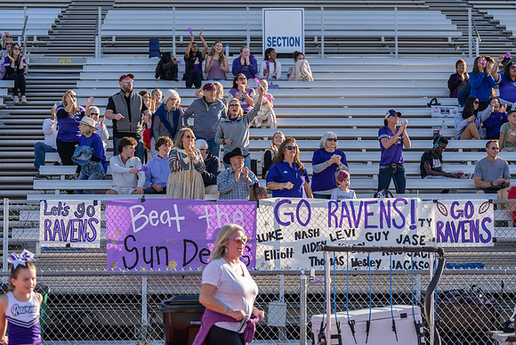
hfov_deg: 20.0
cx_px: 258
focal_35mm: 102
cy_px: 172
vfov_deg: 13.4
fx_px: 1462
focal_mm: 102
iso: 125
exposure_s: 1/1000
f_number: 3.2
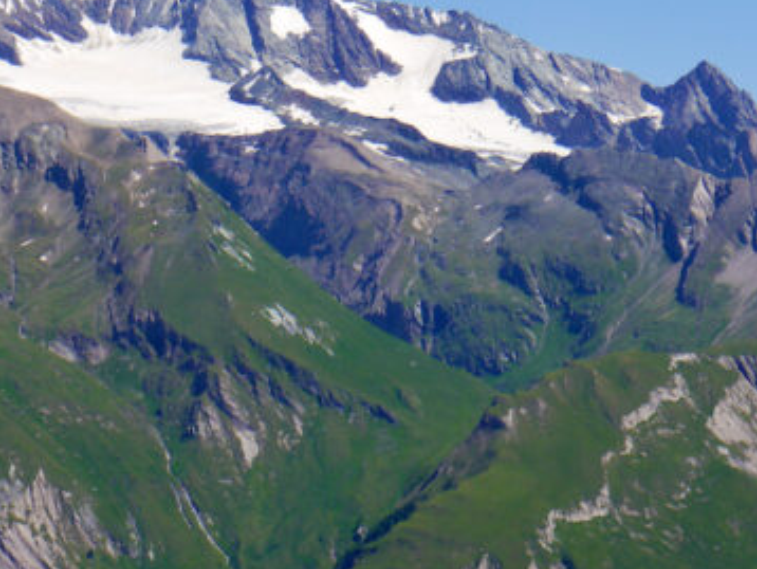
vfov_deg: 8.2
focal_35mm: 180
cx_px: 133
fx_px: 3939
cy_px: 102
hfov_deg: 10.9
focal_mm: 42
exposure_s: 1/400
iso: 160
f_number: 10
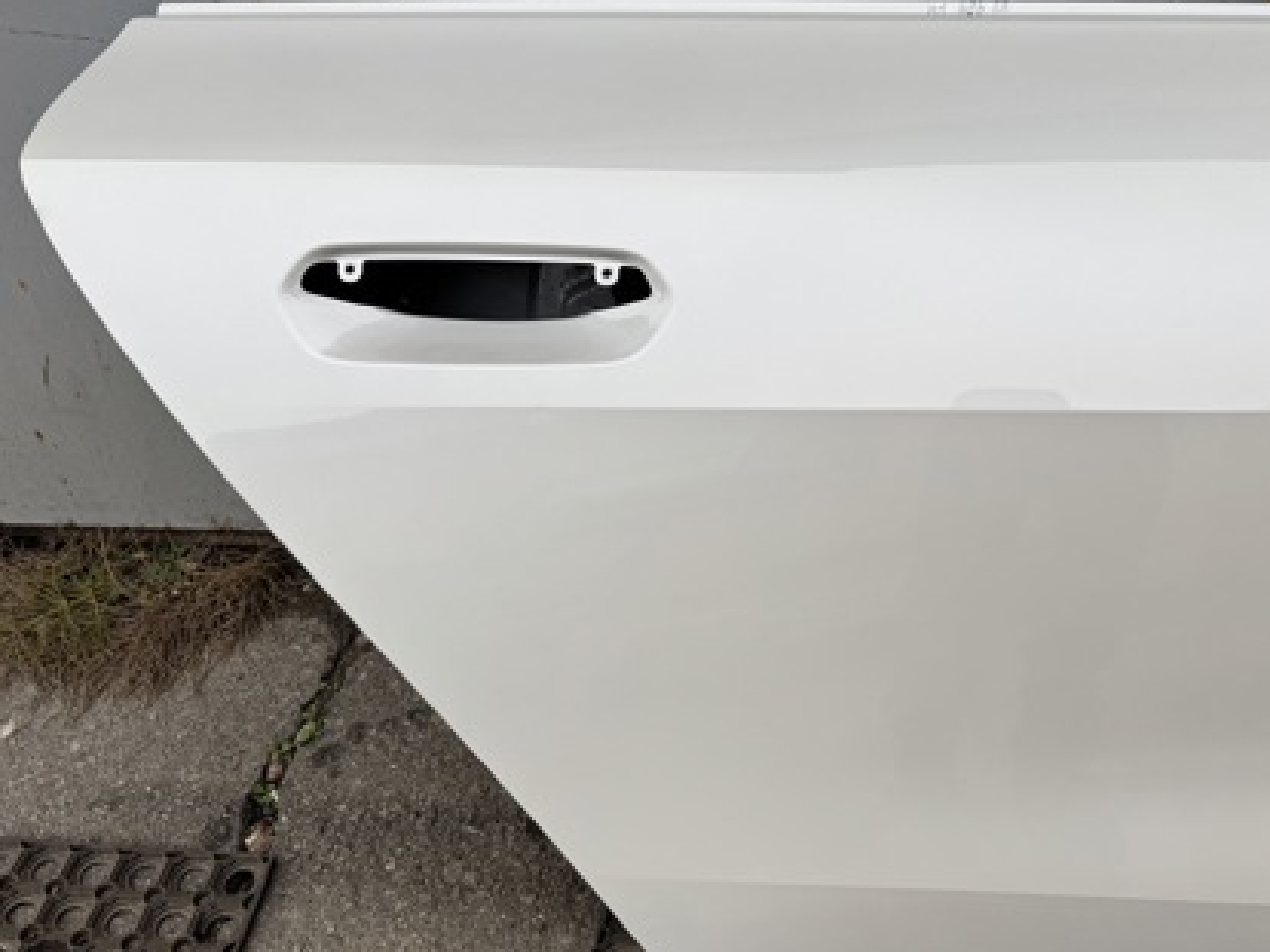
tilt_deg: -39.4
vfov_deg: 38.6
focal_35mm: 37
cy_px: 523
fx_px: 1357
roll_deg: +1.5
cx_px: 869
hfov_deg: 49.1
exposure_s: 1/658
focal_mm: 6.76
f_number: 1.78
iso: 80
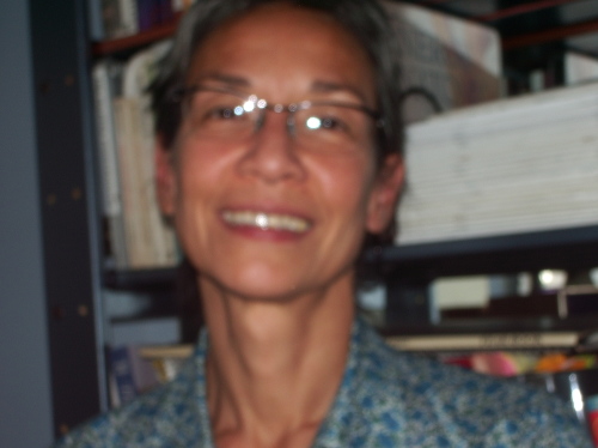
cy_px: 224
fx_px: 1277
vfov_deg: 19.9
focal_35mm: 74
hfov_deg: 26.4
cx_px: 299
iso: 50
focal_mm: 12.2
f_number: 6.2
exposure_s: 1/50
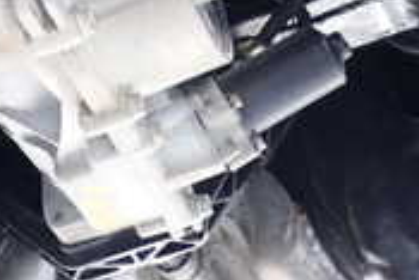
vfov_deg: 14.1
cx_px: 29
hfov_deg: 22.2
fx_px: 1037
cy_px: -175
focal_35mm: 89
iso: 200
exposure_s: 1/40
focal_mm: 4.5
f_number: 2
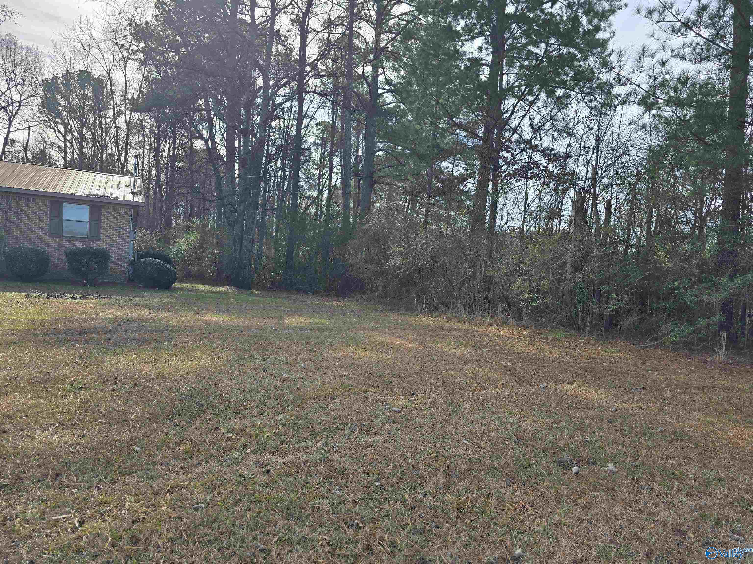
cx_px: 376
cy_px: 282
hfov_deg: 73.9
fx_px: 500
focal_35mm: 23
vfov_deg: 58.9
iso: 12
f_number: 1.7
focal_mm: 6.3
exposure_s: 1/574
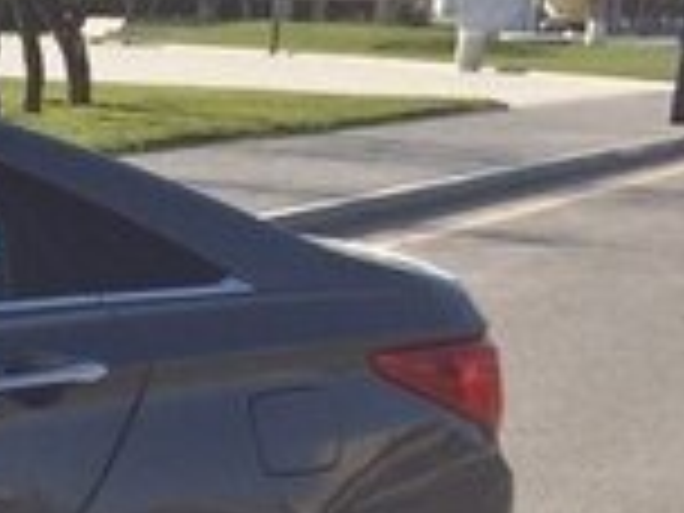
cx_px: -742
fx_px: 2490
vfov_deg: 11.4
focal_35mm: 126
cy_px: 673
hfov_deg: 13.2
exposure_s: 1/1642
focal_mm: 4.15
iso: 32
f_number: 2.2
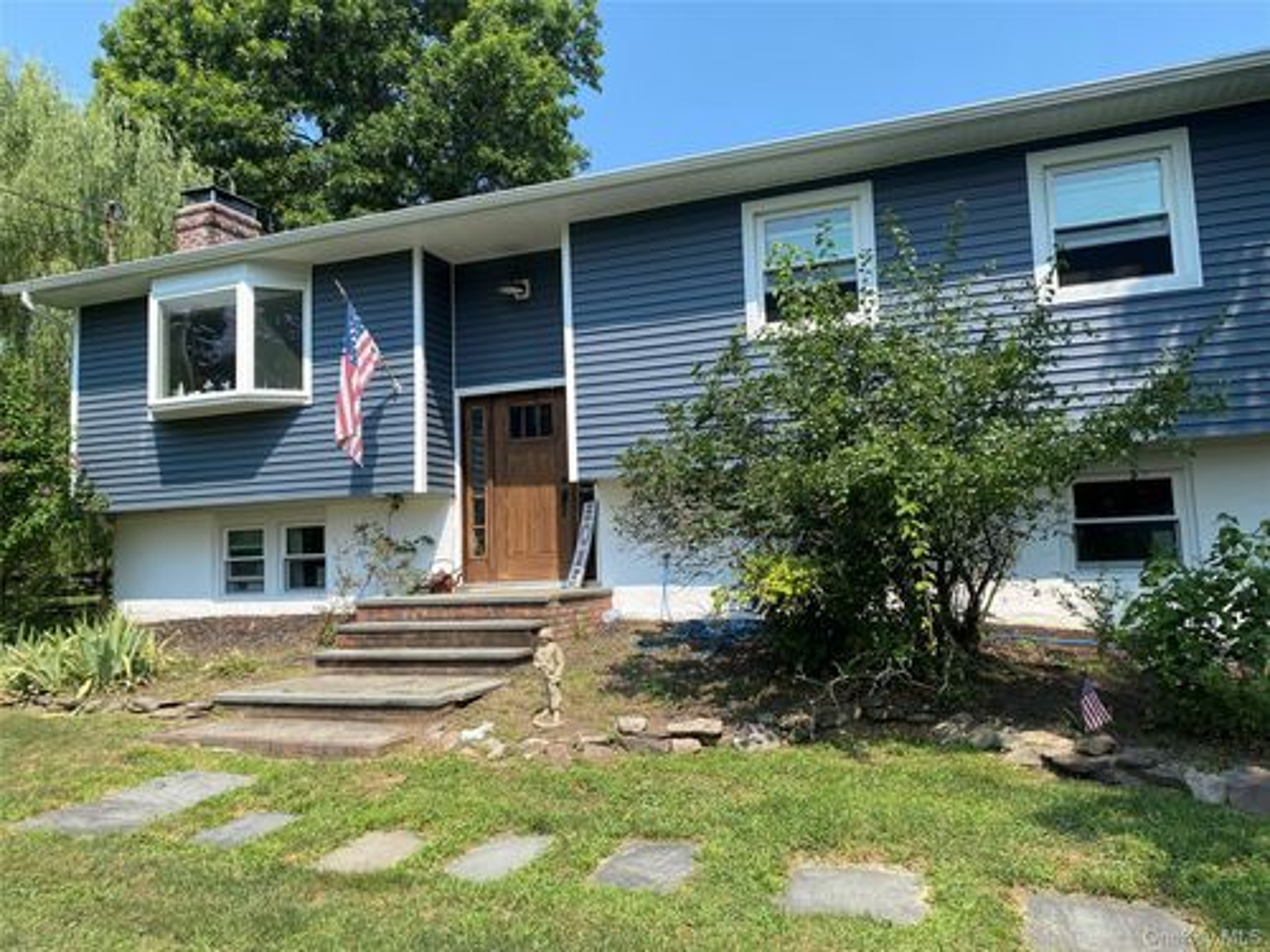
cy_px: 476
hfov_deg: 67.3
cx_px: 635
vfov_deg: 53.1
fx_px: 954
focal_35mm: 26
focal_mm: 4.25
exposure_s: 1/1429
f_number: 1.8
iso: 32
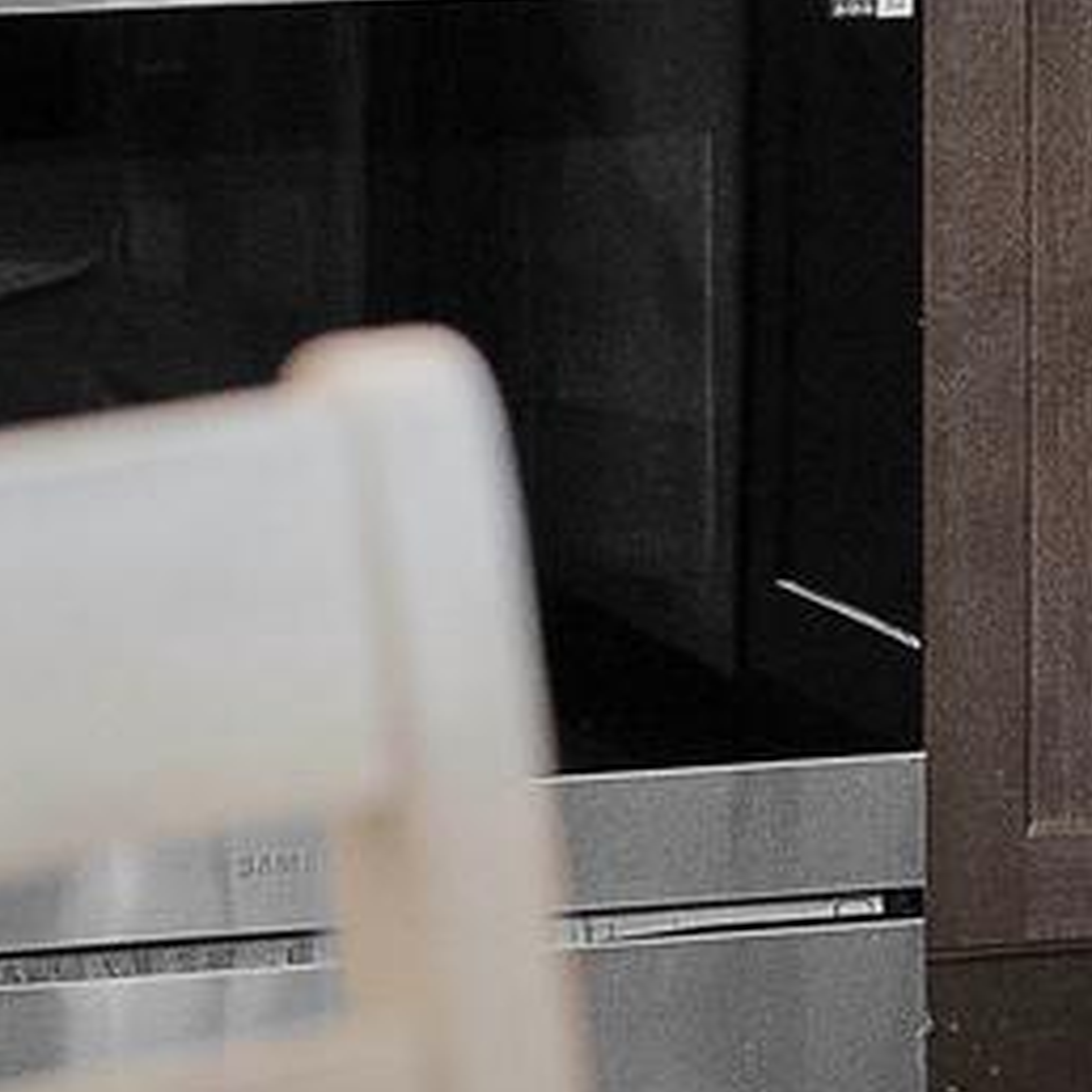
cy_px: -269
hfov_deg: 7.4
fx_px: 8423
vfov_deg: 7.3
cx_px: 1172
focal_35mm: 236
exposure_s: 1/250
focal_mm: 35
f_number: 2.5
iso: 800
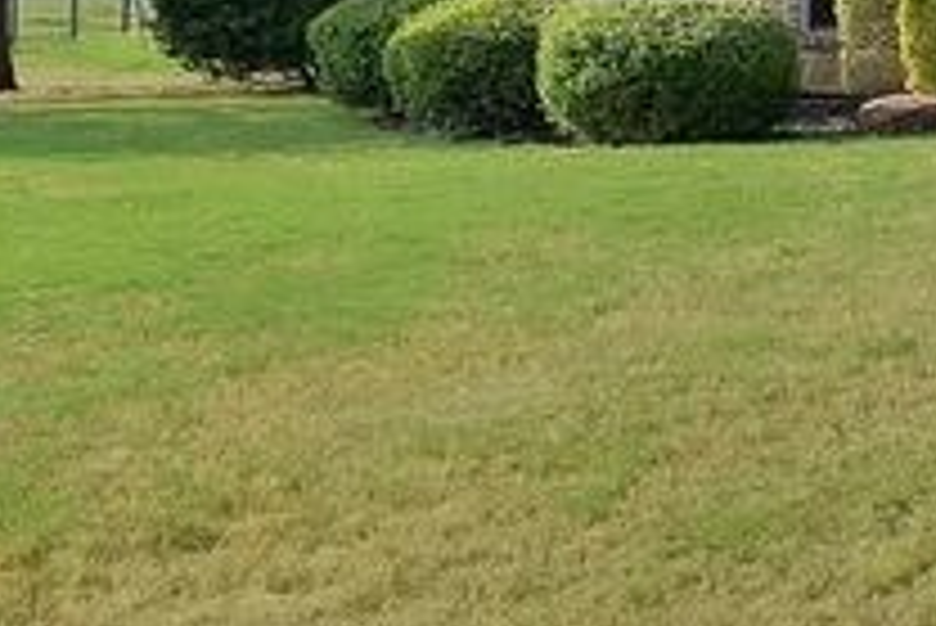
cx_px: 1850
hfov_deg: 18.9
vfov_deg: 19.3
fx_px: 1795
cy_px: 16
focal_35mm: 69
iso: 640
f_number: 9
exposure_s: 1/320
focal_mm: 14
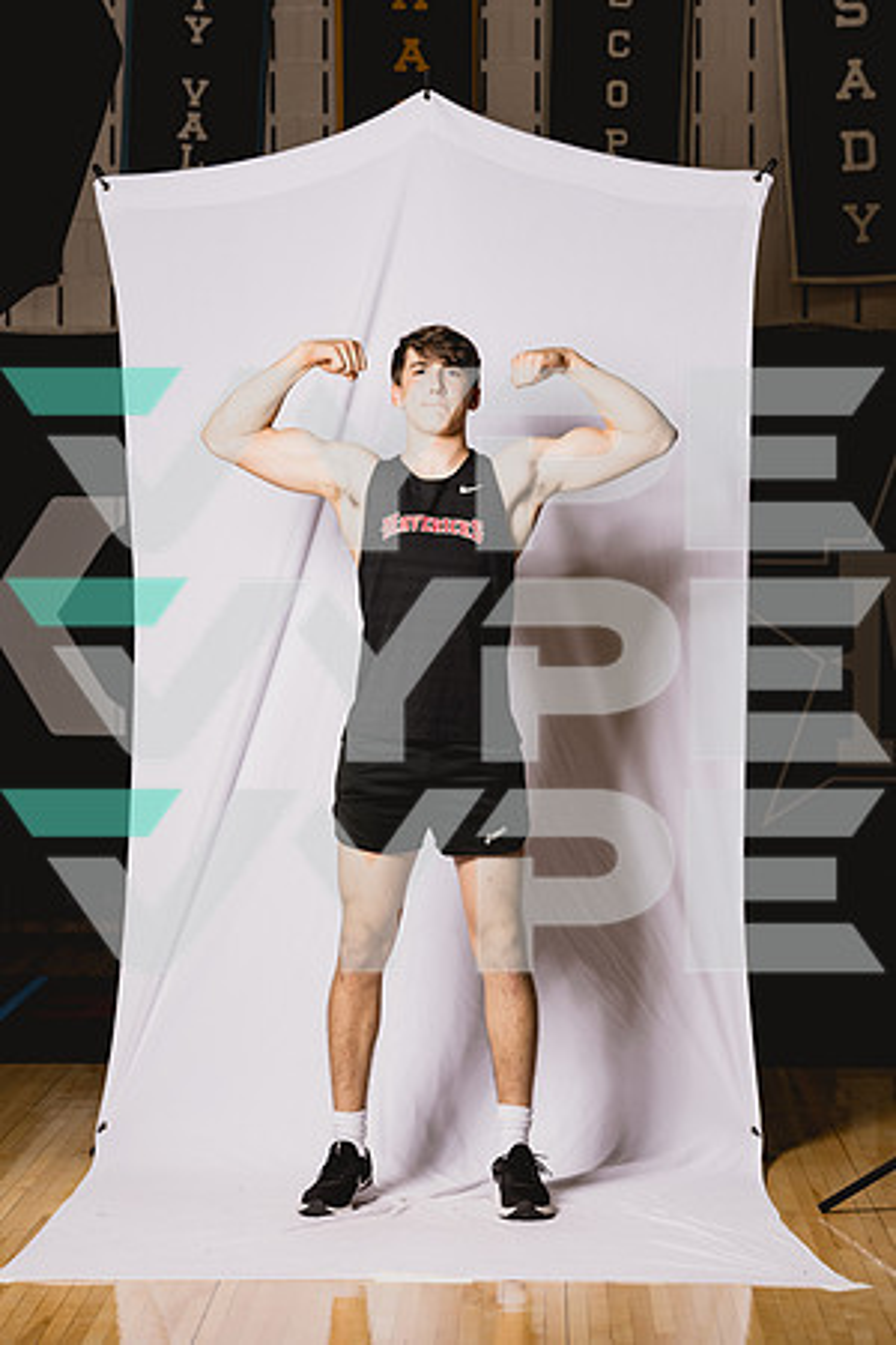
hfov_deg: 13.6
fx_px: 3770
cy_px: 672
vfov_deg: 20.2
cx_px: 448
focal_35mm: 101
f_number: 7.1
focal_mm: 101
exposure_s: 1/125
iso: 400
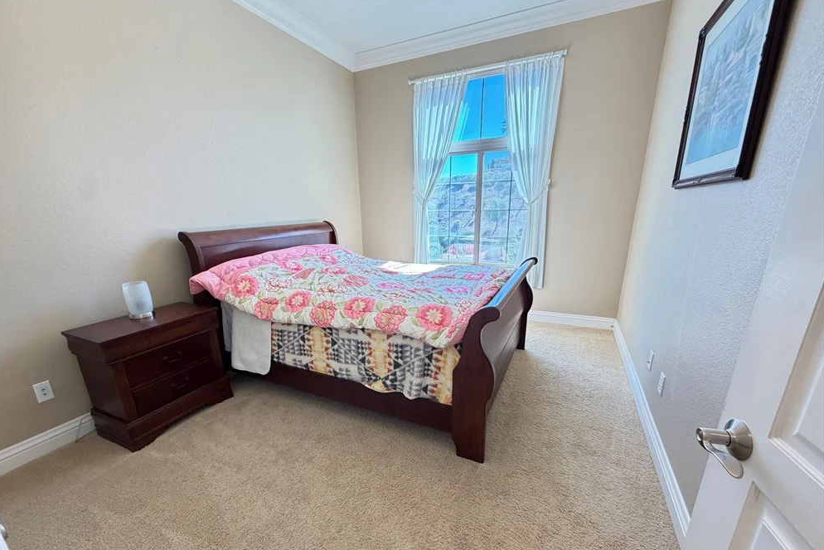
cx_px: 401
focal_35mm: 15
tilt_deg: -17.0
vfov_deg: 77.0
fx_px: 343
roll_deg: +1.5
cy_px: 310
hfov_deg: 100.4
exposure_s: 1/60
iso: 320
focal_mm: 2.22
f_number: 2.2
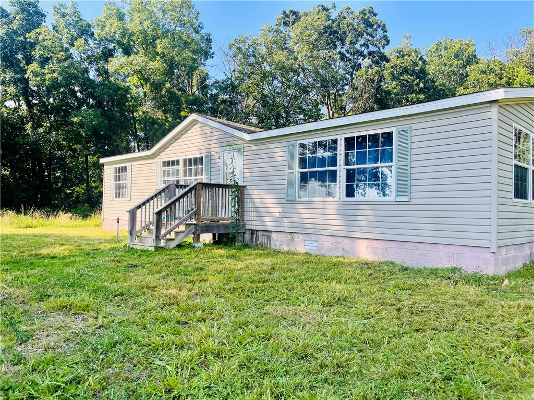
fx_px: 401
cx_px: 267
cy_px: 200
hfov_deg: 67.3
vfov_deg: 53.1
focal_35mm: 26
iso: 50
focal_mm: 5.1
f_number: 1.6
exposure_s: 1/1225
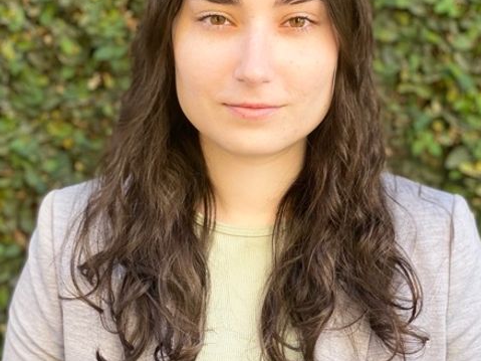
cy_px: 137
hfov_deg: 25.7
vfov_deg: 19.3
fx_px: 1056
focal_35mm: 76
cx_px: 263
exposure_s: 1/122
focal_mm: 6
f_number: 2
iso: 40
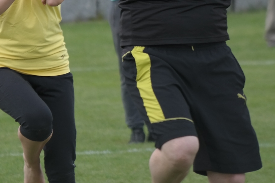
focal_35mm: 742
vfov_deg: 1.9
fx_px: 5665
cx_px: 45
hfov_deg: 2.8
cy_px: -20
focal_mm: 200
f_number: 5.6
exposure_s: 1/250
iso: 200
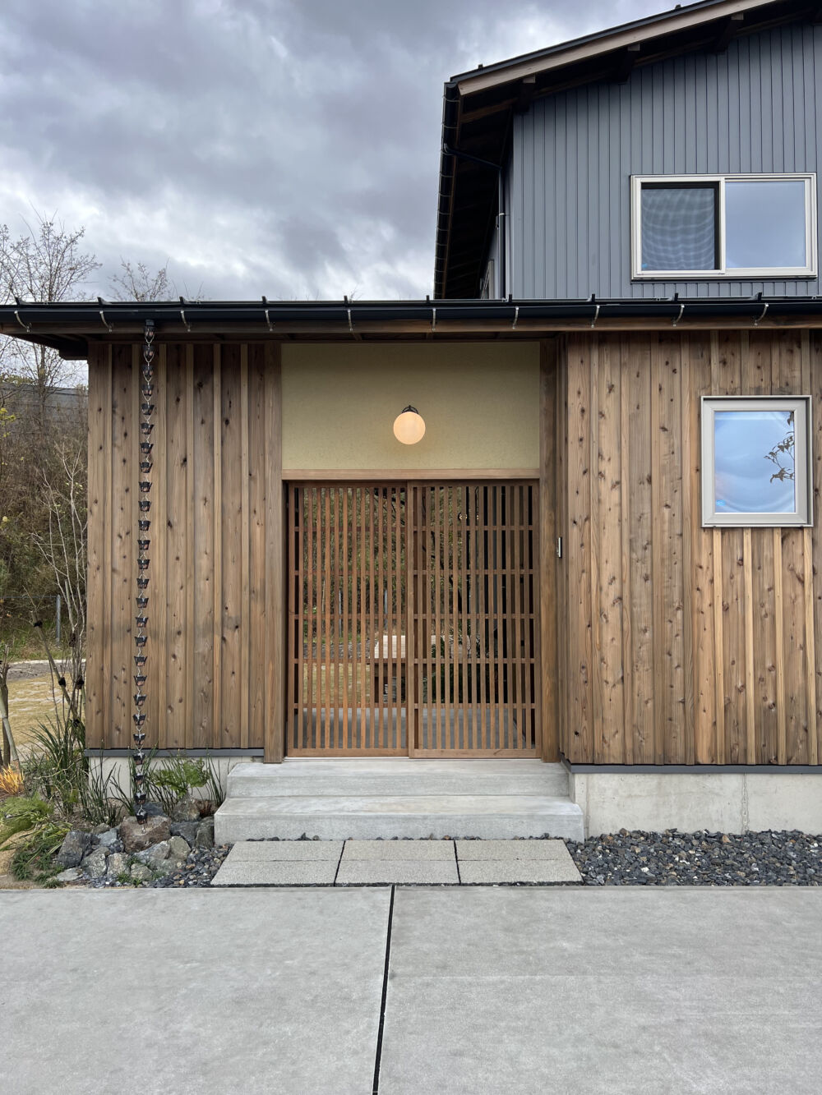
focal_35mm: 26
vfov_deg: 67.3
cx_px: 411
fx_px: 823
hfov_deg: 53.1
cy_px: 548
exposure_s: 1/1079
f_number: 1.5
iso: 50
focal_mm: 5.7
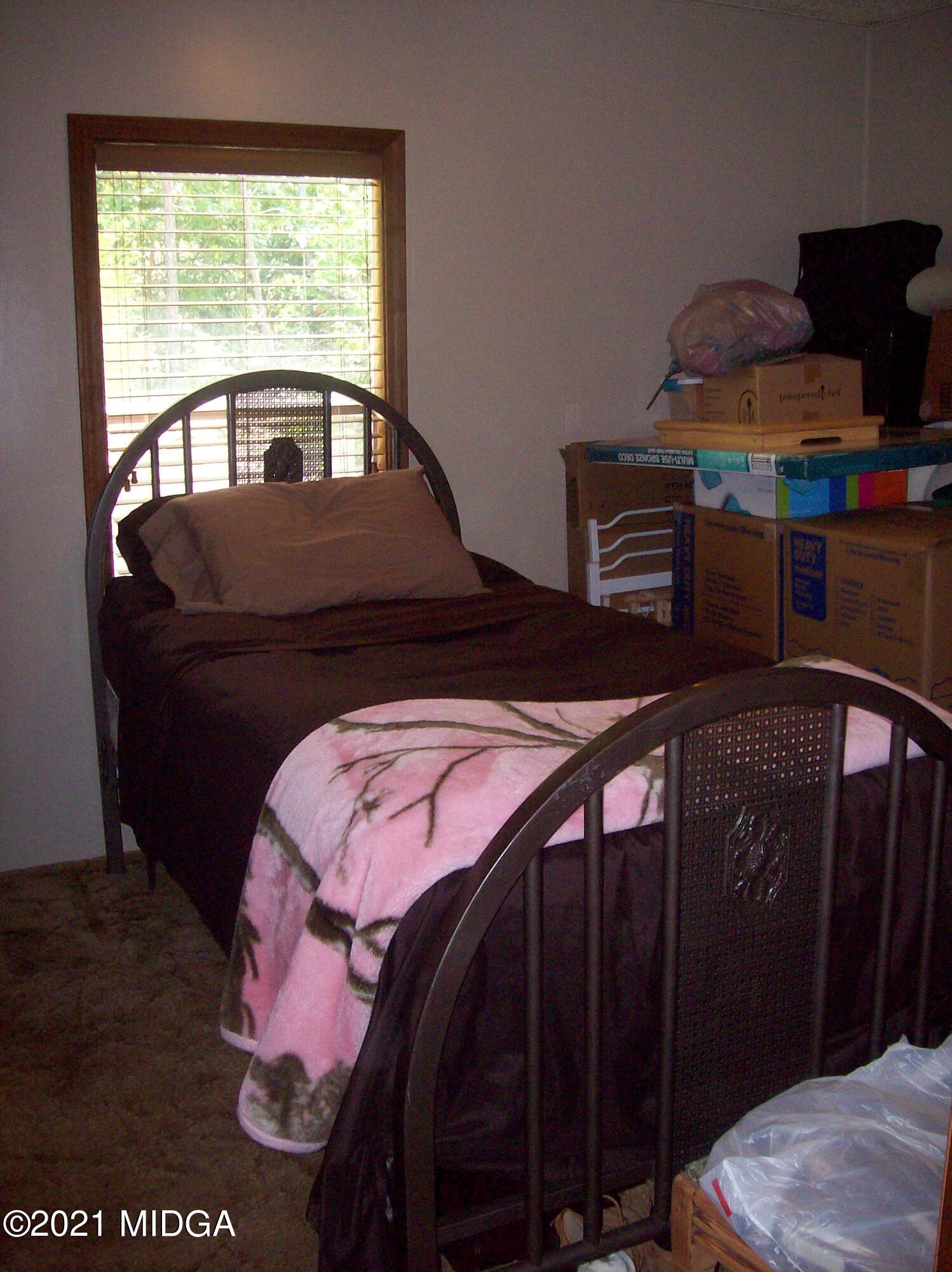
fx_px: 1321
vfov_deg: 51.4
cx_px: 476
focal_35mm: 36
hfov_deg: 39.6
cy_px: 636
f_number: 2.7
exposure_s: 1/64
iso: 140
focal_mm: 6
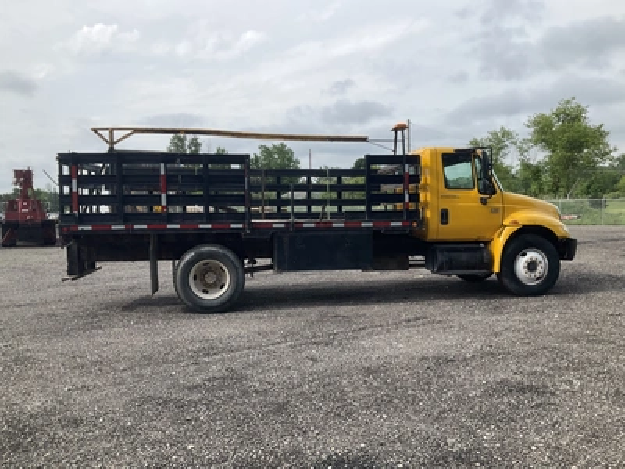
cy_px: 234
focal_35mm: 29
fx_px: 524
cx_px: 312
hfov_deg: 61.7
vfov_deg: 48.2
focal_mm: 3
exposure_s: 1/1984
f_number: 1.8
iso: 25
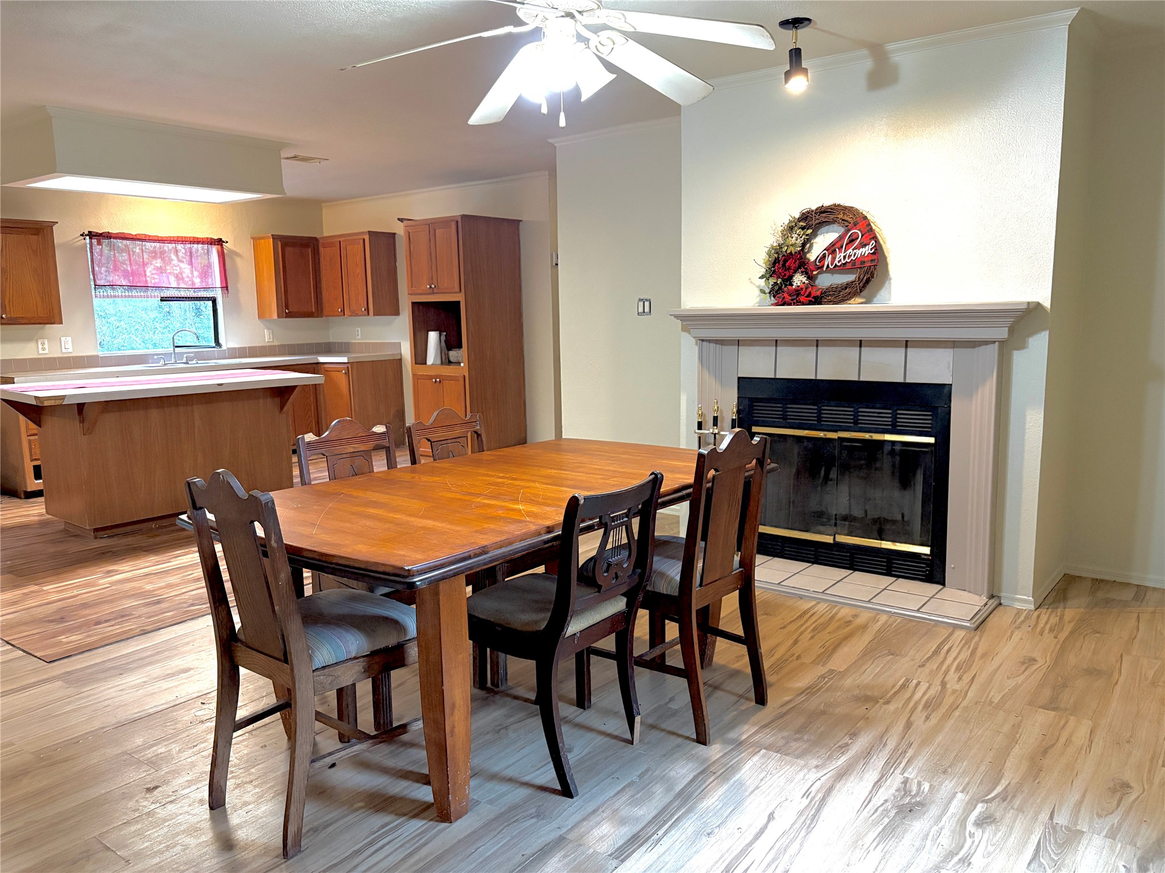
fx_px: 875
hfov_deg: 67.3
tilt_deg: -8.5
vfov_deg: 53.1
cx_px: 582
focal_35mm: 26
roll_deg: +1.6
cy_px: 436
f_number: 1.6
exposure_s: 1/60
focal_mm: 5.96
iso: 500
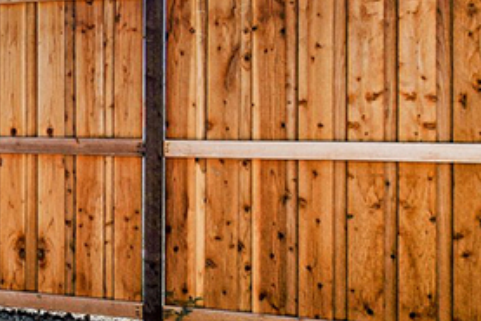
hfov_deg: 18.6
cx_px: -439
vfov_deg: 17.5
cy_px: 154
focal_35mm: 78
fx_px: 1043
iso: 100
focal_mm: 18
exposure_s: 1/400
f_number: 8
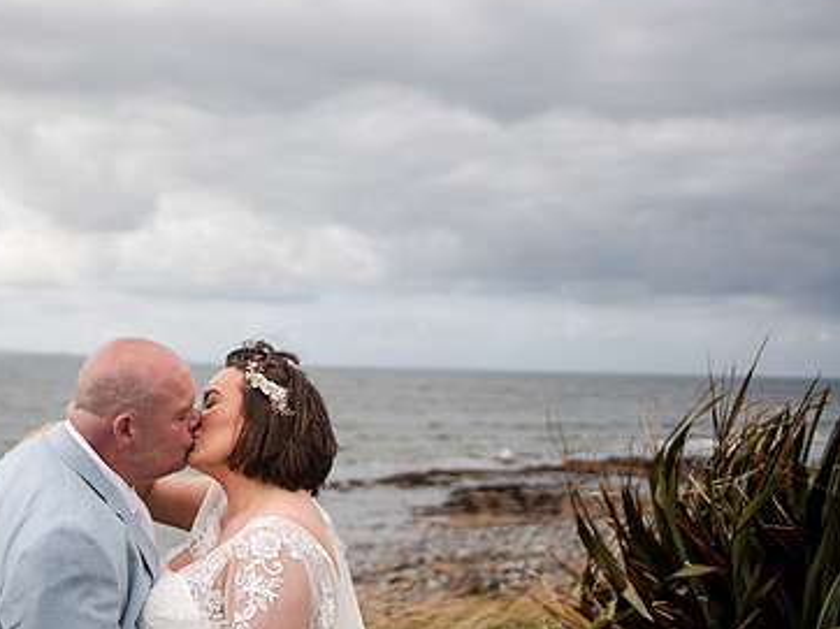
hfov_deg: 34.7
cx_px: 195
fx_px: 1310
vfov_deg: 26.9
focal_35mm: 54
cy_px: 382
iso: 100
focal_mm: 35
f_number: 1.8
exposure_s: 1/8000
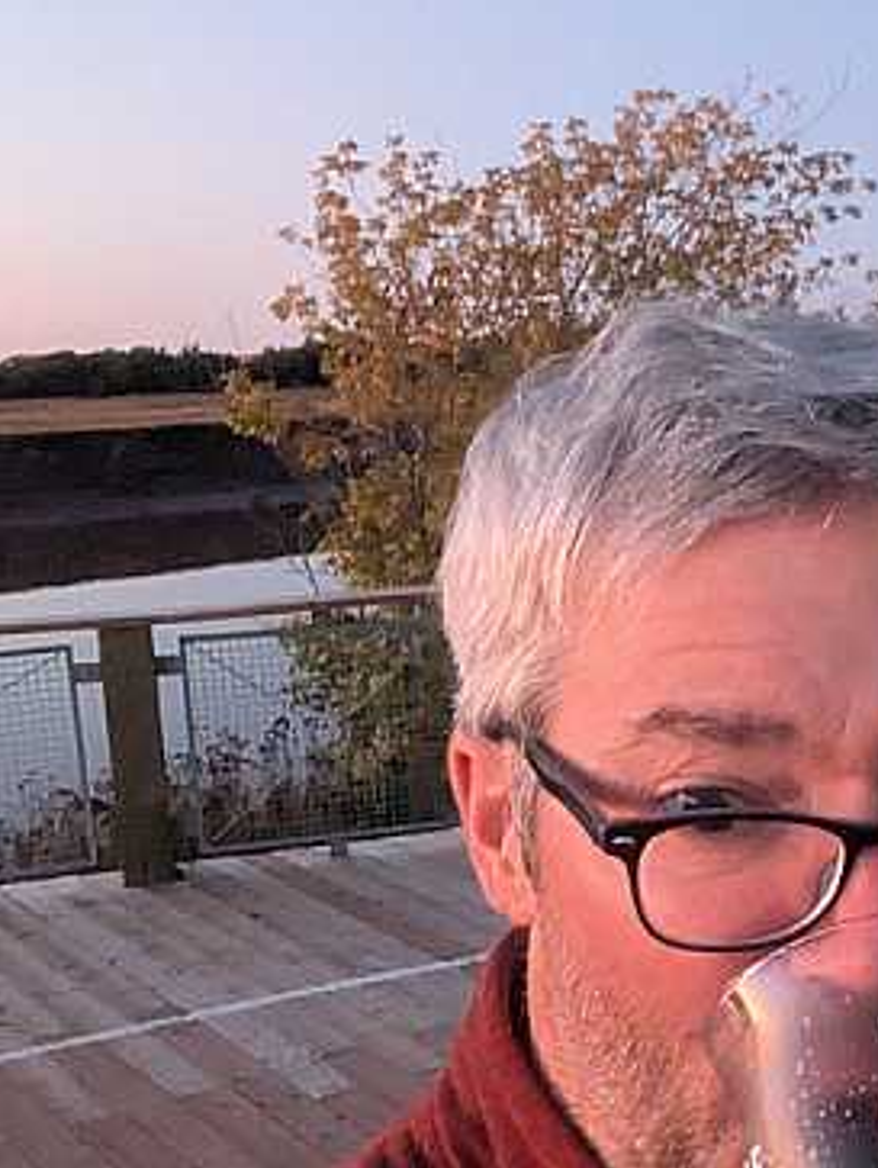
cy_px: 663
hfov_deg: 26.9
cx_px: 825
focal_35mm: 52
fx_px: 1755
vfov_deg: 36.7
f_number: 2.2
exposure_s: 1/15
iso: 1126
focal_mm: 2.74
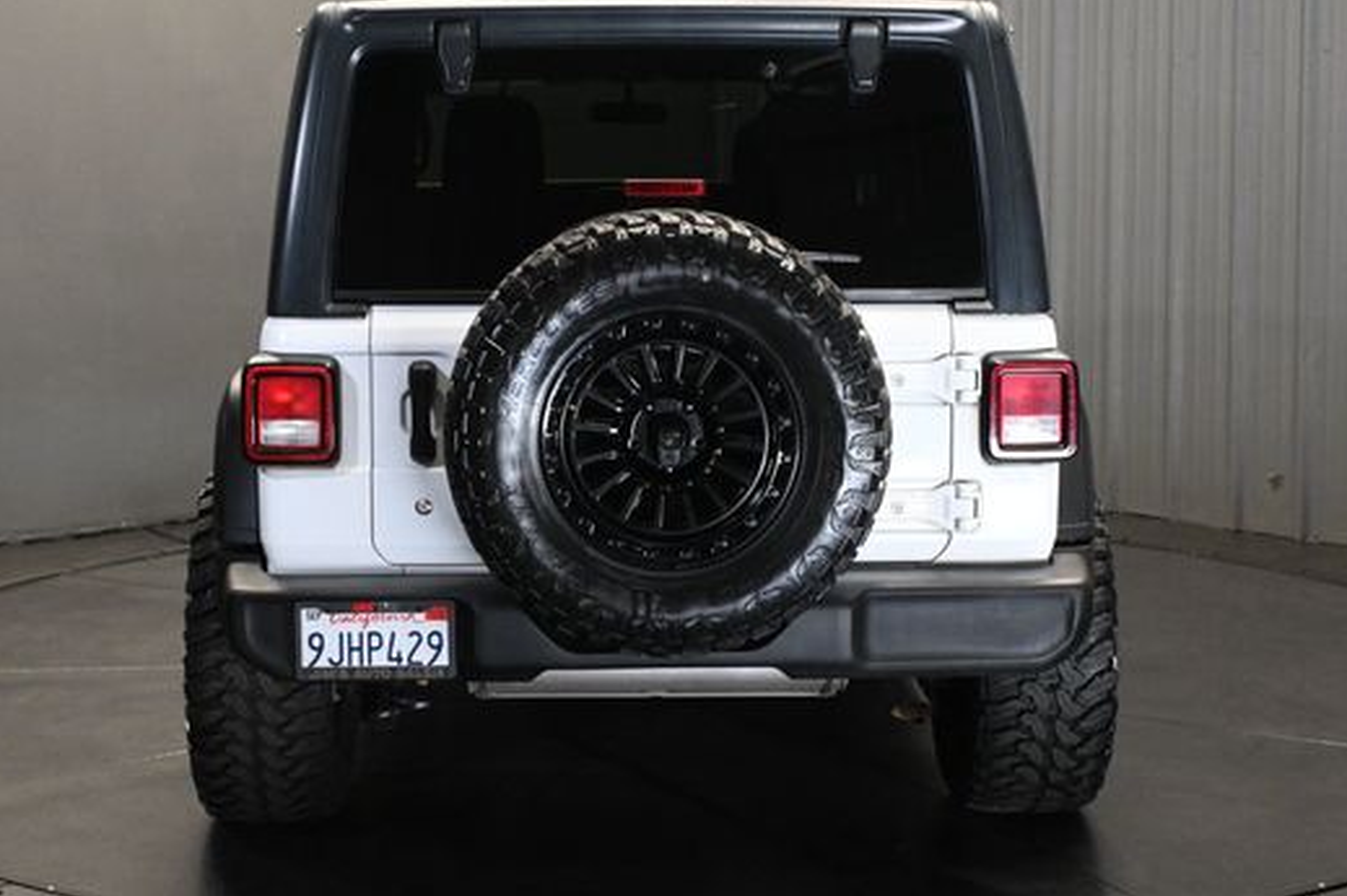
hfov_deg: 34.3
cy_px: 374
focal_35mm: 58
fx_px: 2180
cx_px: 641
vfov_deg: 23.2
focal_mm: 31.5
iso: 3200
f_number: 5
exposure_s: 1/50
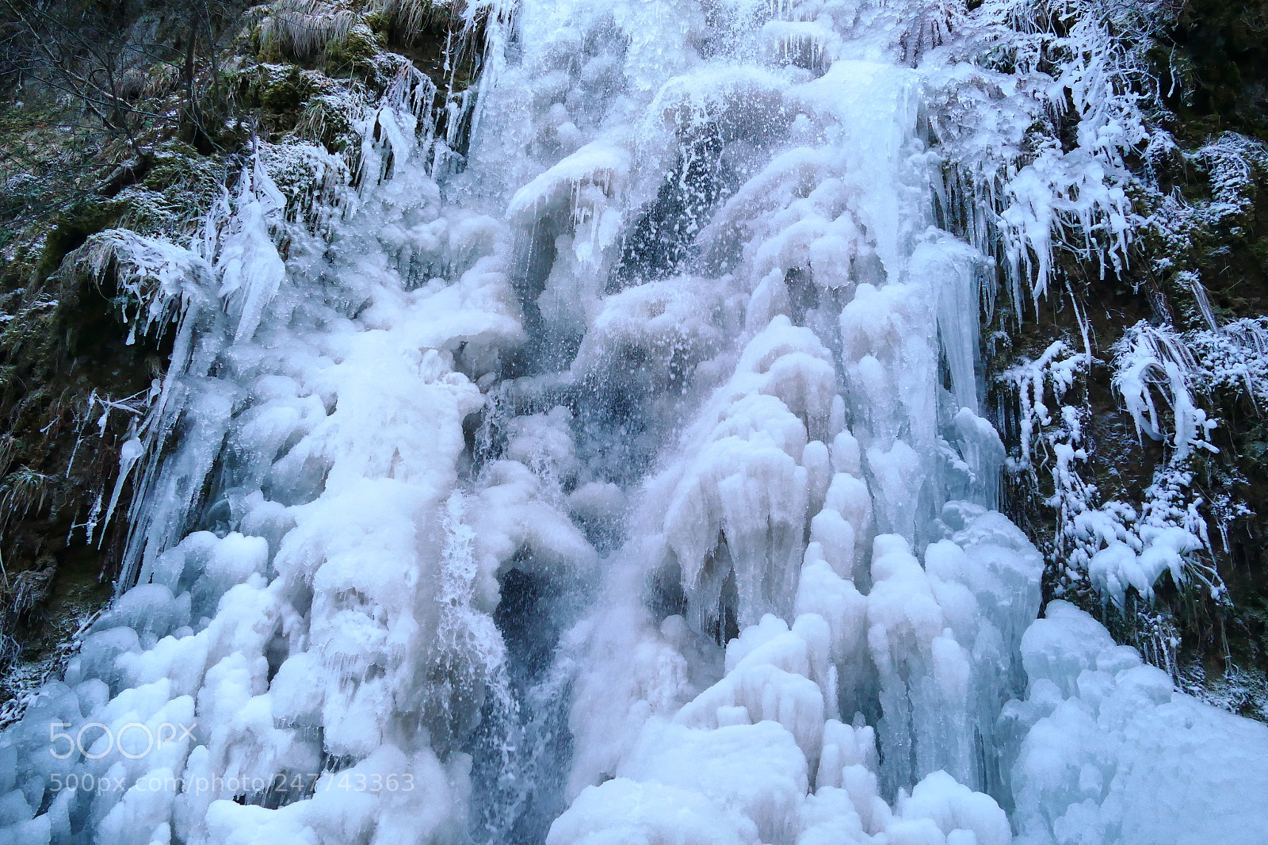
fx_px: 880
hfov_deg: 71.5
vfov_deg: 51.3
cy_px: 422
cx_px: 634
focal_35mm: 25
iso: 640
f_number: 2.8
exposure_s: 1/400
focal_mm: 9.12
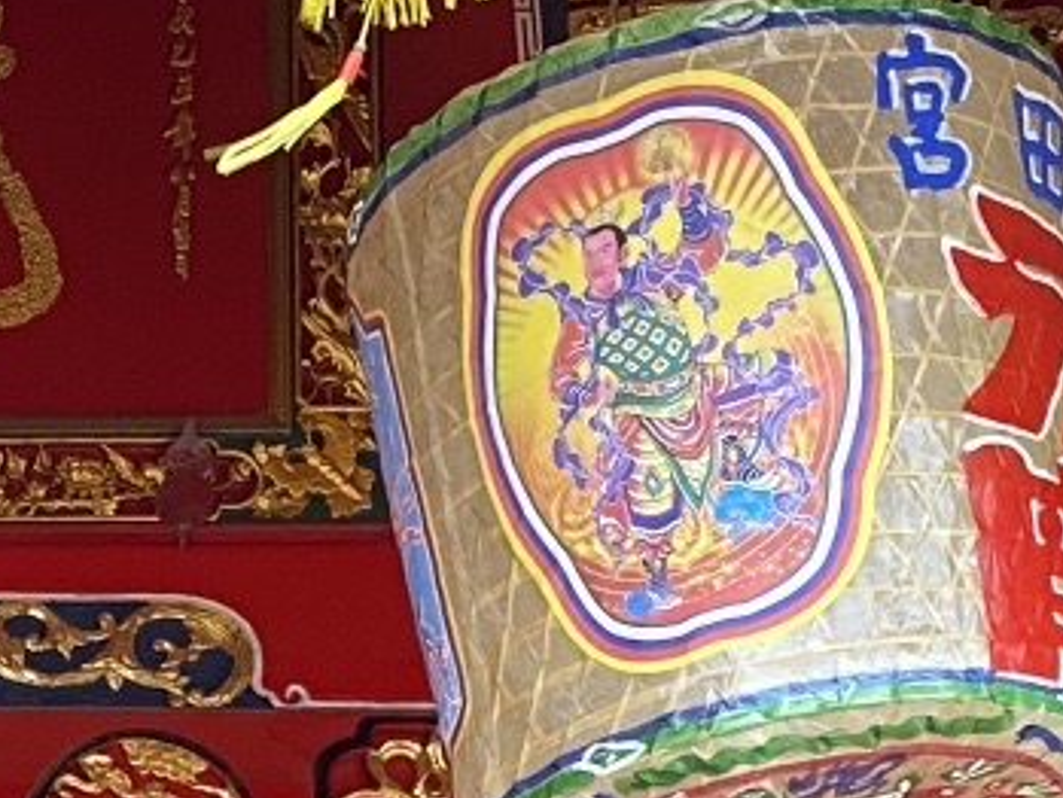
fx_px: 4608
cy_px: 1115
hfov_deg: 12.3
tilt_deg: +18.2
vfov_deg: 9.7
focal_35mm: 150
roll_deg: -0.4
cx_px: -722
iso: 125
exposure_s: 1/70
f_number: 1.8
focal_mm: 4.25
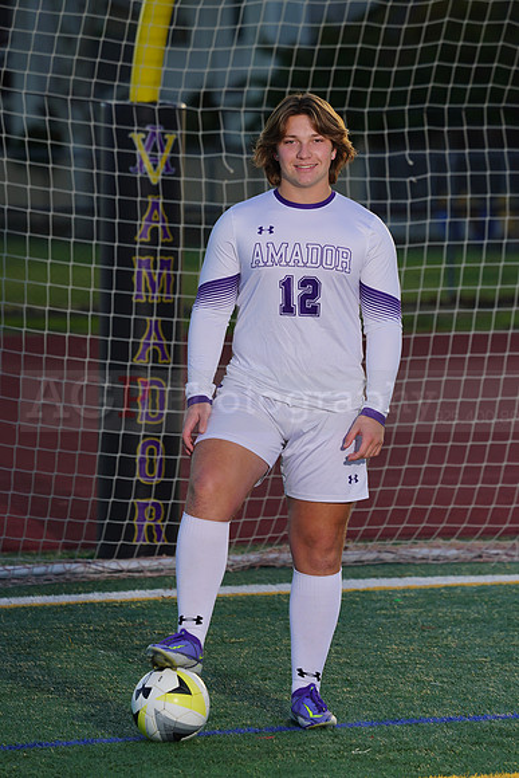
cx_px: 260
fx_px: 6029
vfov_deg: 7.4
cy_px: 389
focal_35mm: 279
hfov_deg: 4.9
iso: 100
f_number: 8
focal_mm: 279
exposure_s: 1/200
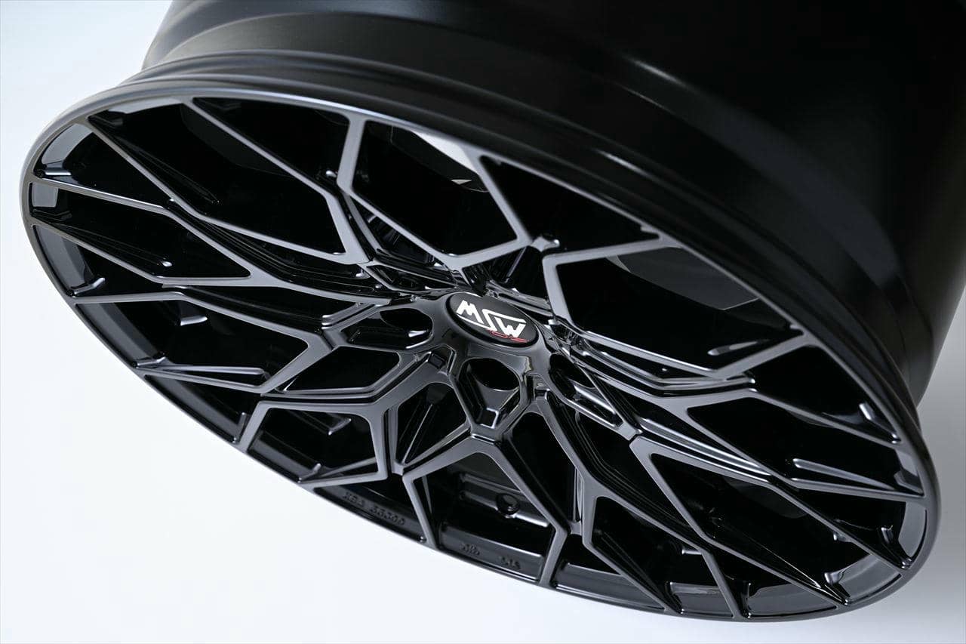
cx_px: 483
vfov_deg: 20.9
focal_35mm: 65
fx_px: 1744
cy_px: 322
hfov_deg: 31.0
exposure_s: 1/200
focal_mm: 65
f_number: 9
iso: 100
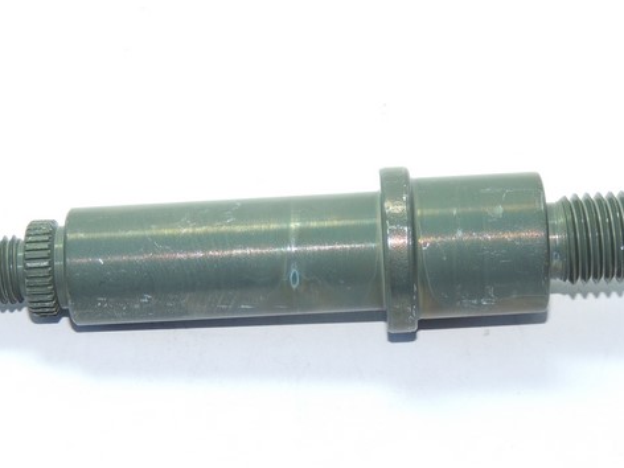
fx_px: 1713
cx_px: 312
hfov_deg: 20.7
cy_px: 250
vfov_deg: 15.6
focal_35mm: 95
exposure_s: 1/60
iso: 100
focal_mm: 12.4
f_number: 3.9
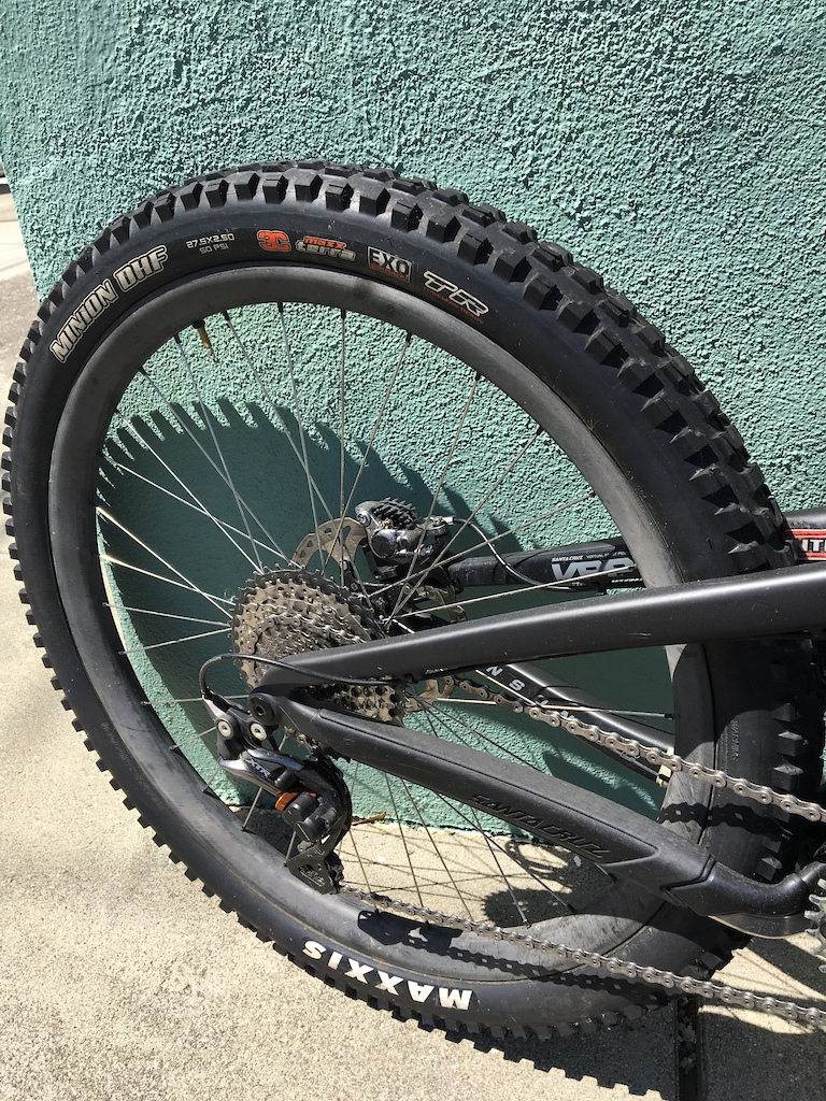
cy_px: 550
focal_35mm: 29
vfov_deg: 61.7
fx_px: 923
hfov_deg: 48.2
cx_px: 413
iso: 25
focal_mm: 4.15
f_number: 2.2
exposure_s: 1/1054
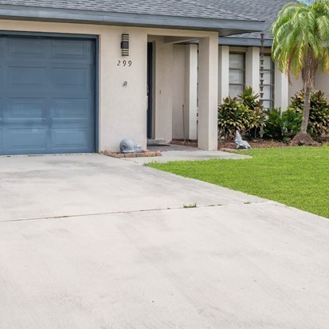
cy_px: 109
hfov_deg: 25.7
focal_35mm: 67
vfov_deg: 25.6
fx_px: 720
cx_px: 139
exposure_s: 1/200
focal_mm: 20
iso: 100
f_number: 7.1
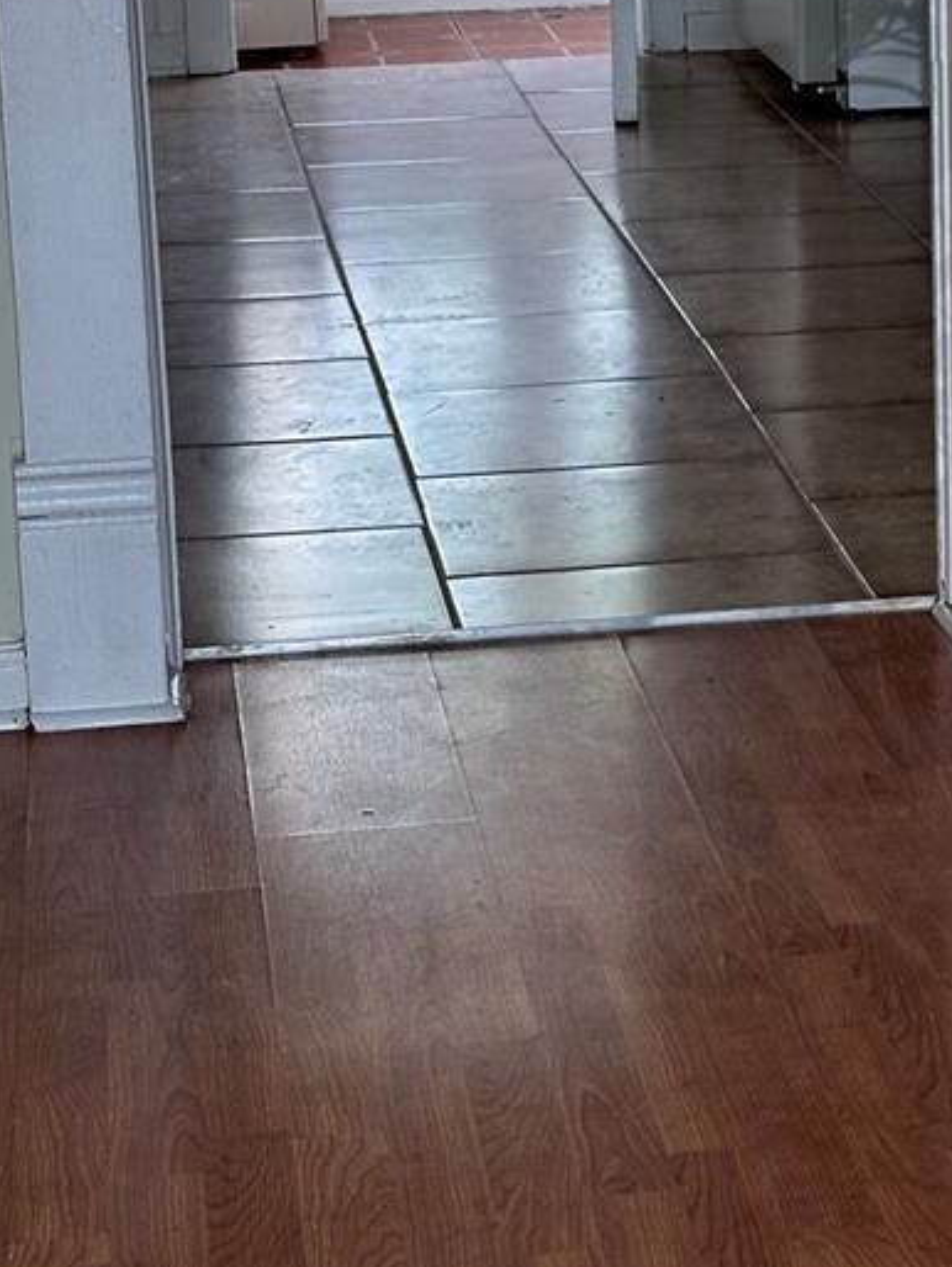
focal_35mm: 112
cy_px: 259
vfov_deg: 17.4
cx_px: 1004
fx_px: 4104
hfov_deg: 13.0
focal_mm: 6.86
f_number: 1.78
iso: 64
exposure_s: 1/120
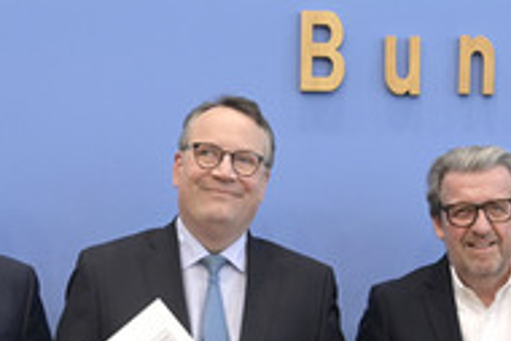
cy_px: 352
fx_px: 1179
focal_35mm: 83
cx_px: 311
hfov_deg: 24.4
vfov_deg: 16.1
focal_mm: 35
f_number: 5
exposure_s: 1/320
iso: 3200
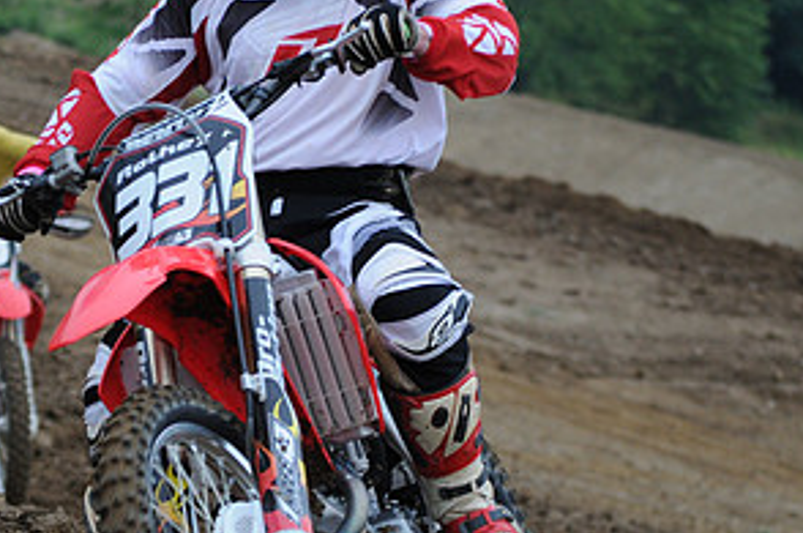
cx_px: 339
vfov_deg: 4.4
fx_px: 6925
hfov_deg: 6.6
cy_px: 231
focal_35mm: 311
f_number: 4.5
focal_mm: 105
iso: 640
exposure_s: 1/800
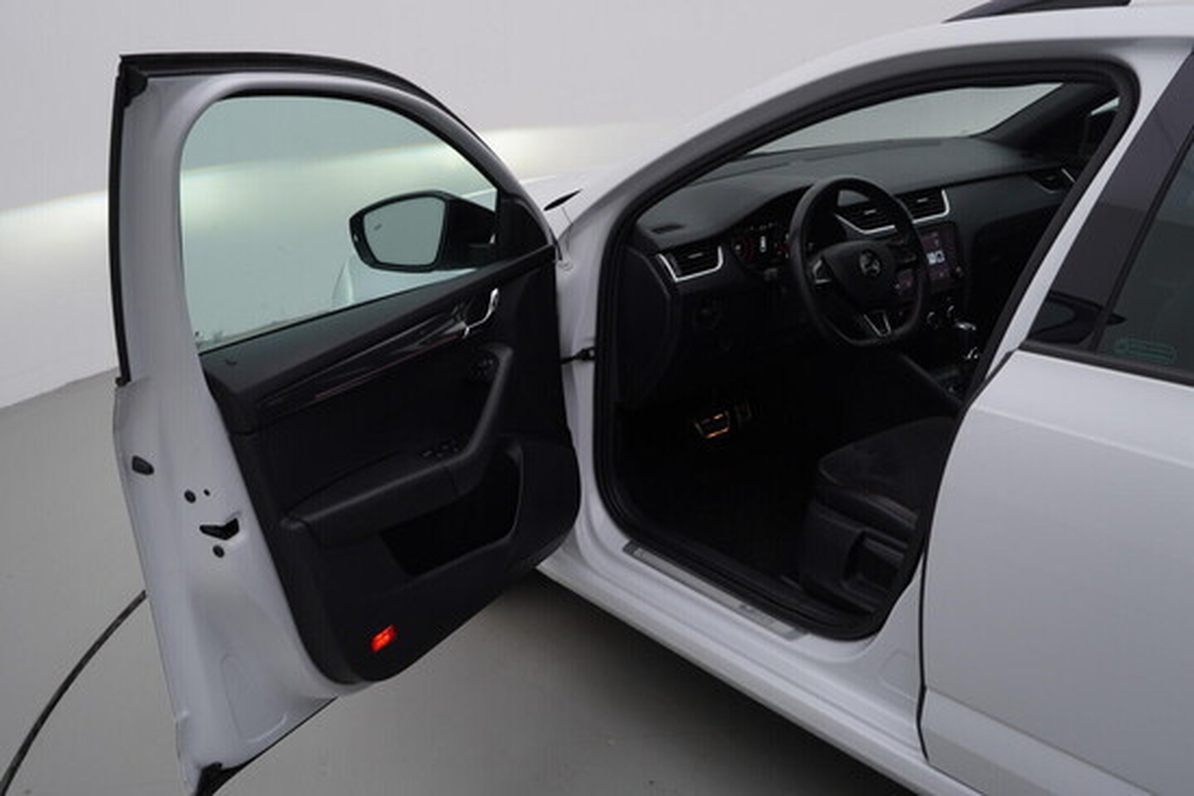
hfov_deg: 53.1
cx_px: 597
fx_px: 1194
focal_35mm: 36
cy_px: 398
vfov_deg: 36.9
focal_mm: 24
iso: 125
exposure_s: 1/125
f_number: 5
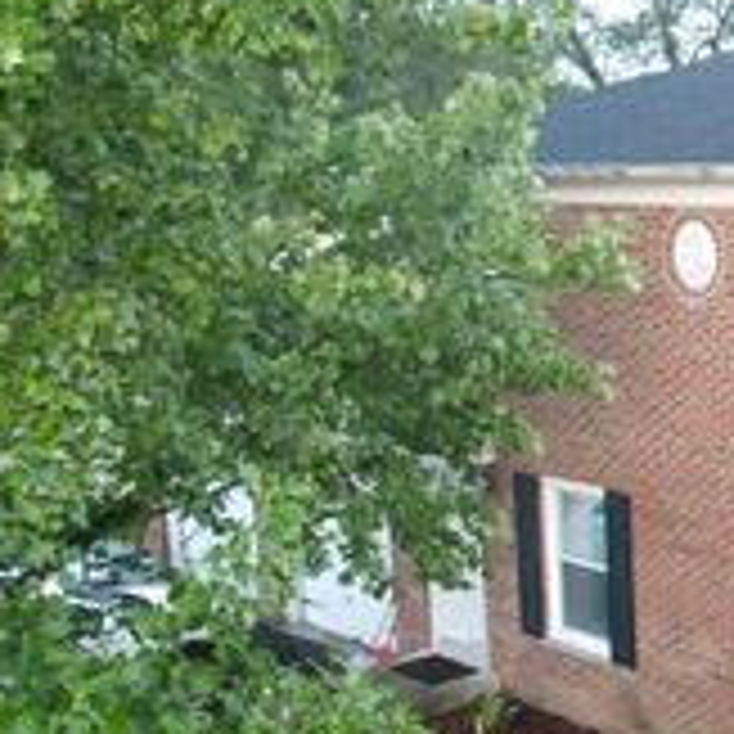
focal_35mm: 65
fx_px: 1559
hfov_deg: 24.3
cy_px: 453
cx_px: 860
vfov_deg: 26.4
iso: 1540
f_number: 2.8
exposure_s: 1/4
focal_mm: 4.5
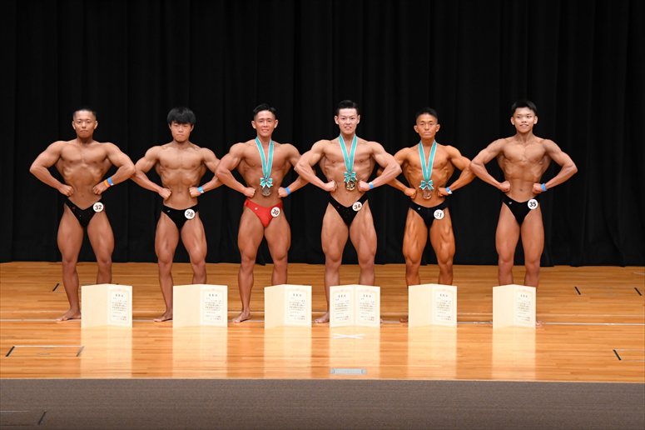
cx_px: 322
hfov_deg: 12.2
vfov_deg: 8.2
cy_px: 215
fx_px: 3009
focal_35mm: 168
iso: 3200
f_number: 5.6
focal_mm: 112
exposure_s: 1/400
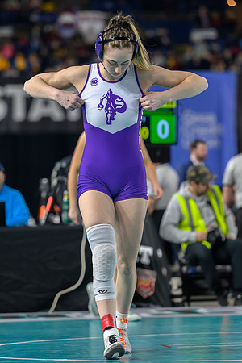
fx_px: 2177
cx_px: 88
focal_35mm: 216
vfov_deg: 9.5
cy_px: 176
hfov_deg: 6.4
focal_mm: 140
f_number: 2.8
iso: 2500
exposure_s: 1/800
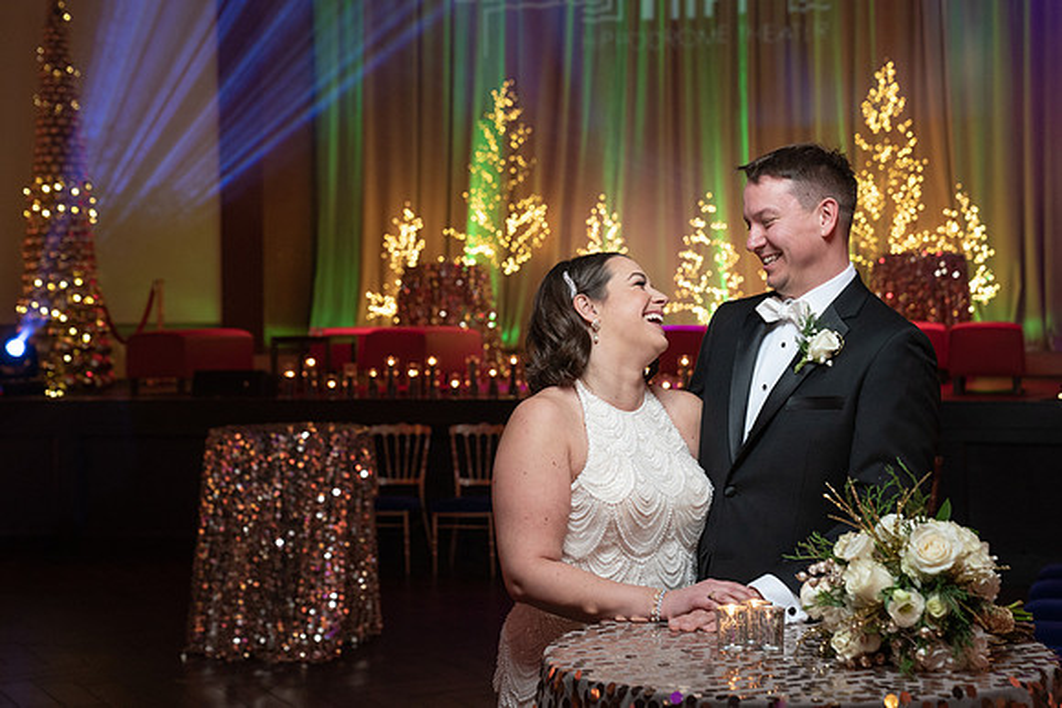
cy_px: 312
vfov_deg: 22.1
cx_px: 585
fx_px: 1815
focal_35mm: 62
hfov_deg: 32.6
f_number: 4
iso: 2000
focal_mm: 54
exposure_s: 1/100
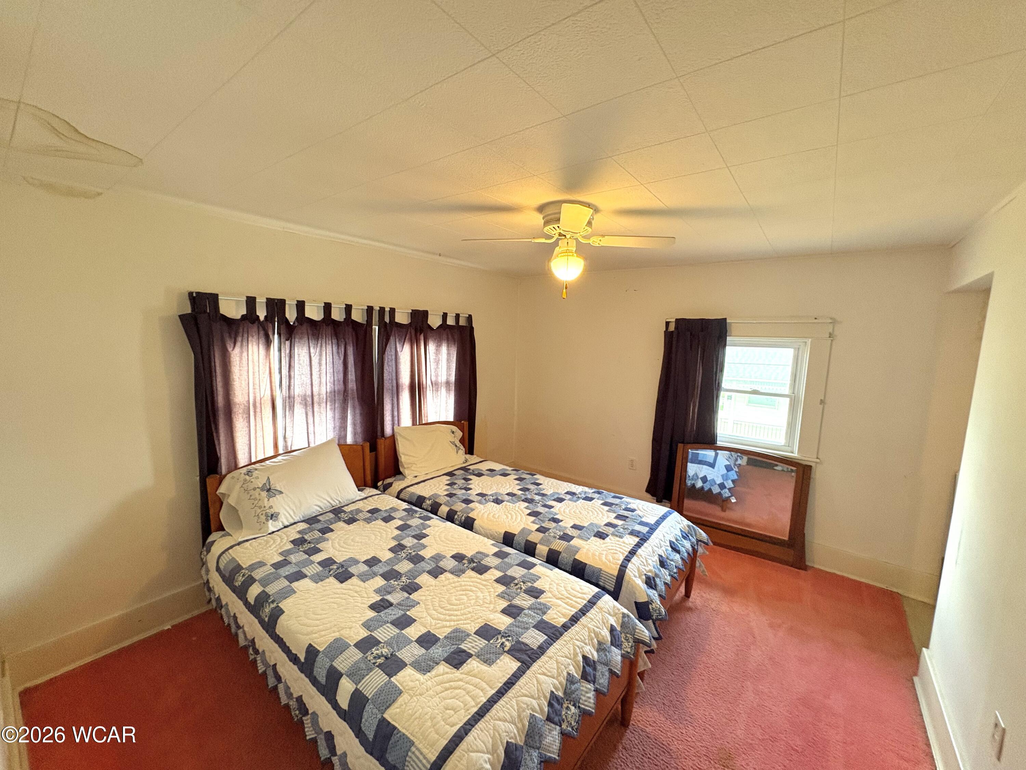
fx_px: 415
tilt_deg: -7.3
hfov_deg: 102.1
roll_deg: -1.7
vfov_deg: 85.7
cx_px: 513
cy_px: 385
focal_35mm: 14
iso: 320
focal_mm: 2.22
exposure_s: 1/60
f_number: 2.2
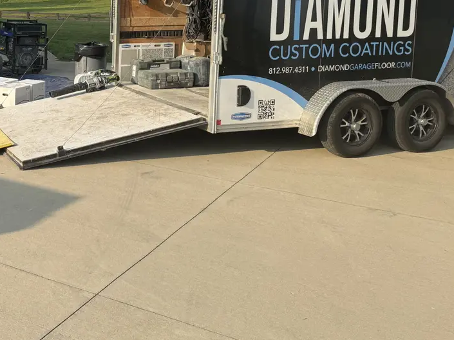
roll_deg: -1.3
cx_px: -2
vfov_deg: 28.6
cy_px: 39
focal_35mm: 49
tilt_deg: -6.7
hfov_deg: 35.2
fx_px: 643
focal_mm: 6.76
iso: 80
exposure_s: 1/2611
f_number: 1.78
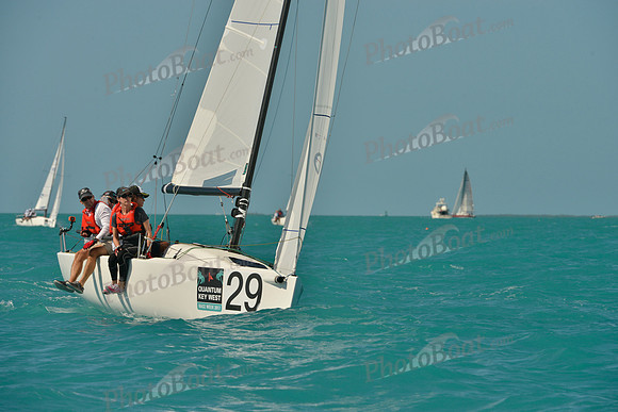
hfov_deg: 6.6
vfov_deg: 4.4
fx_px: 5323
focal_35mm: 310
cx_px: 309
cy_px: 206
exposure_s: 1/1250
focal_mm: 310
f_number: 11
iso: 280
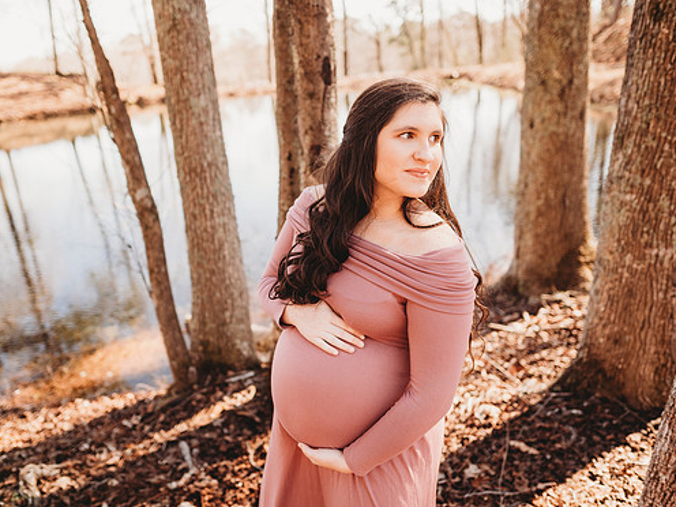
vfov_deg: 51.4
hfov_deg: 65.1
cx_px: 301
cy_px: 251
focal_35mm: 27
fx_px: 527
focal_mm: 24
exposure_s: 1/250
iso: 100
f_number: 2.2
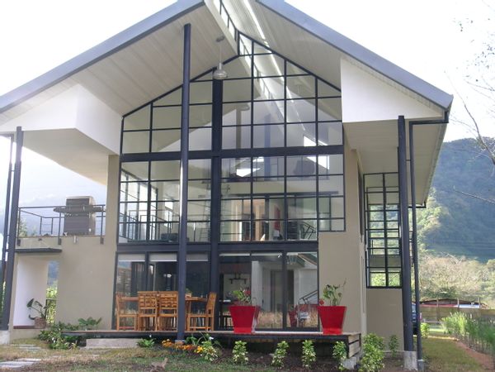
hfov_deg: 38.2
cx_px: 248
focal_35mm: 50
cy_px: 186
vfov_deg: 29.1
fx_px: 715
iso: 50
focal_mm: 10.3
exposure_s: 1/52.2
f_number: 3.8
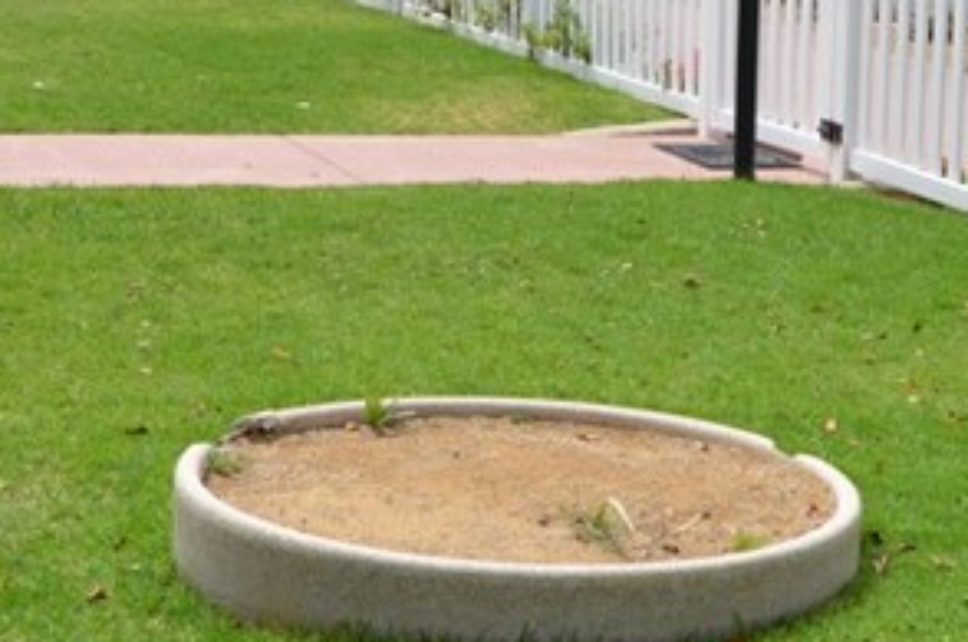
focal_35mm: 94
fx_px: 2523
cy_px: 458
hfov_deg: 21.7
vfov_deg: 14.5
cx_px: 547
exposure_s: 1/250
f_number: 8
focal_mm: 18
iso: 125
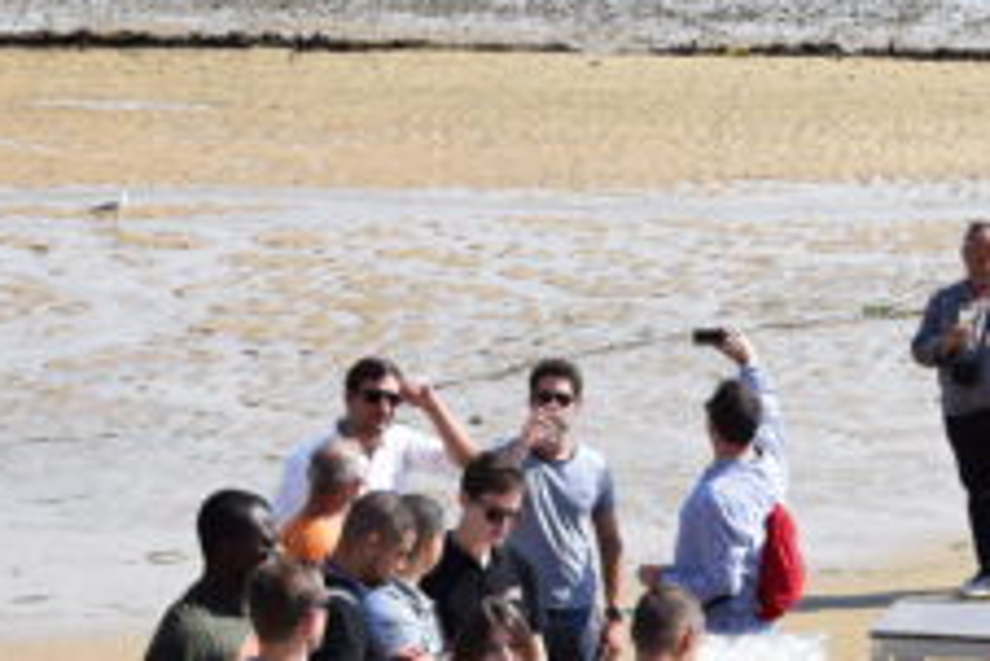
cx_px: 1178
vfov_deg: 7.7
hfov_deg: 11.3
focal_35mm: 179
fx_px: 4925
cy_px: 337
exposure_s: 1/400
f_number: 10
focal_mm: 30
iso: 200
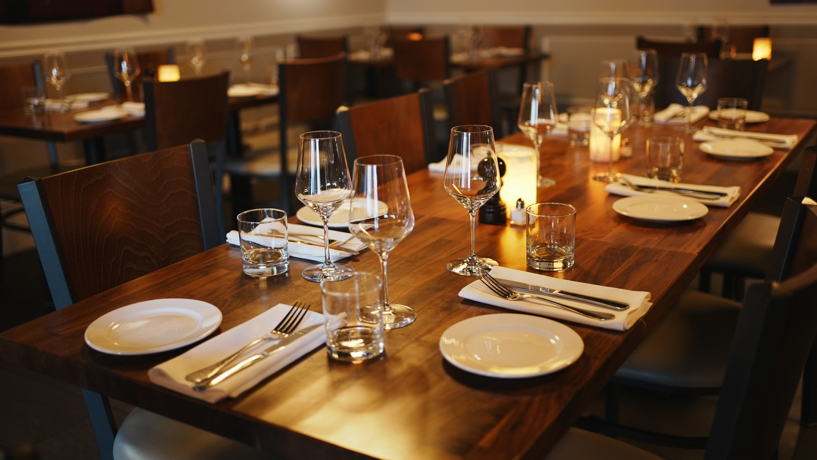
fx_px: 802
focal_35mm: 37
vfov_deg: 32.0
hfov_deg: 54.0
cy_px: 232
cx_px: 410
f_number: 2
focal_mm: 35
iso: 800
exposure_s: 1/30
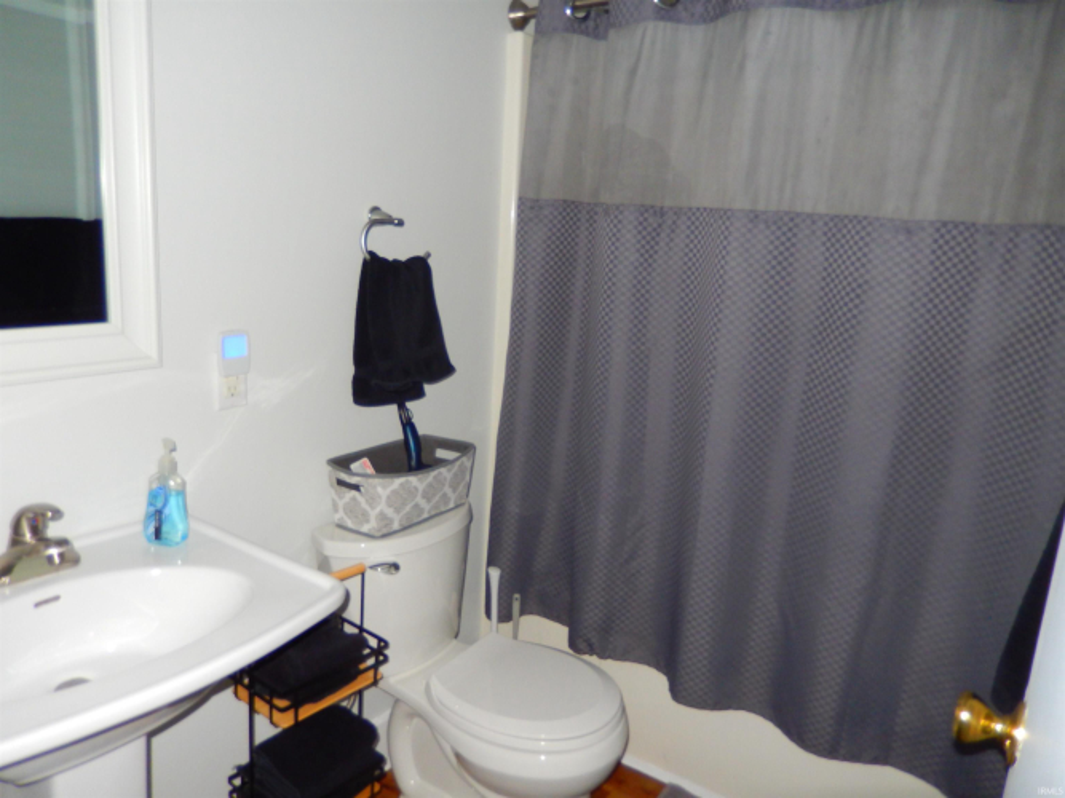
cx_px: 532
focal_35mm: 25
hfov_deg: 69.4
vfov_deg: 54.9
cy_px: 399
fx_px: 769
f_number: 3.4
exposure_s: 1/30
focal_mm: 4.5
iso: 200
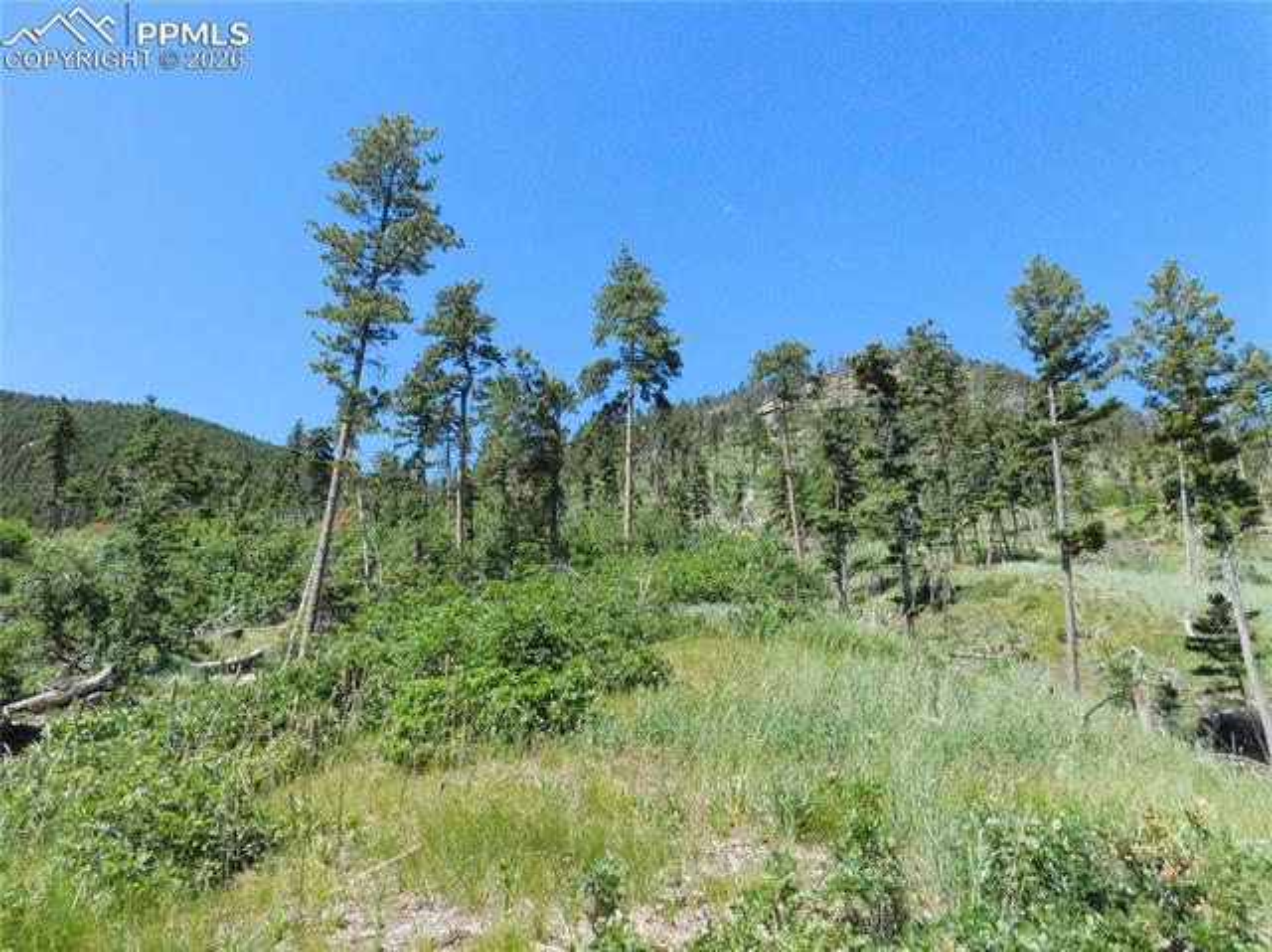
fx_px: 845
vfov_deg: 58.8
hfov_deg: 74.0
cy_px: 476
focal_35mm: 23
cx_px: 636
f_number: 6
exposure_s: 1/1500
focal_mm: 4
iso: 800
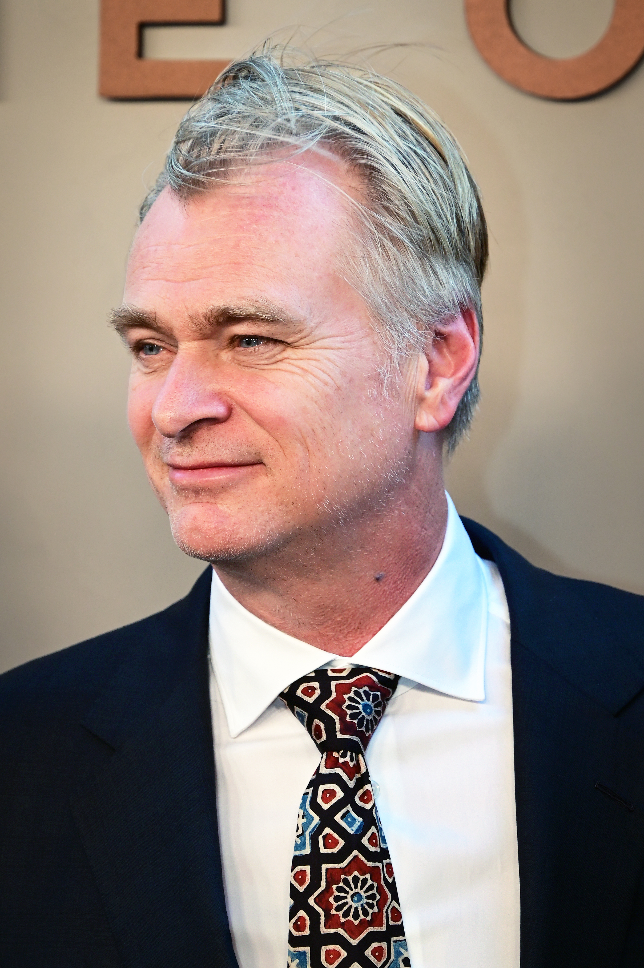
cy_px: 484
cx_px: 322
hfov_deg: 6.9
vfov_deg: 10.3
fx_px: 5374
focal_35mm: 200
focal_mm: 200
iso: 1100
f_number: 6.3
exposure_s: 1/200
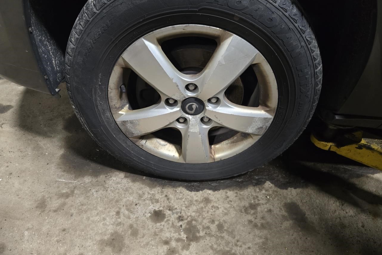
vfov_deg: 53.1
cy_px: 132
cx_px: 191
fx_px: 255
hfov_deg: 73.7
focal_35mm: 24
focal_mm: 6.3
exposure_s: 1/60
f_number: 1.7
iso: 800
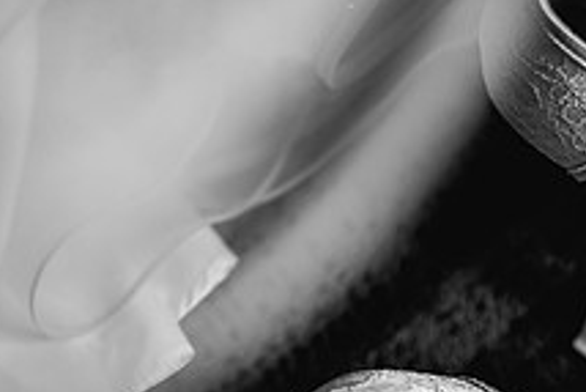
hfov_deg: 21.4
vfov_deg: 14.1
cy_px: 429
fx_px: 1547
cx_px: 359
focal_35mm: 95
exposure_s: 1/250
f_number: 1.4
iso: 250
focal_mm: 35
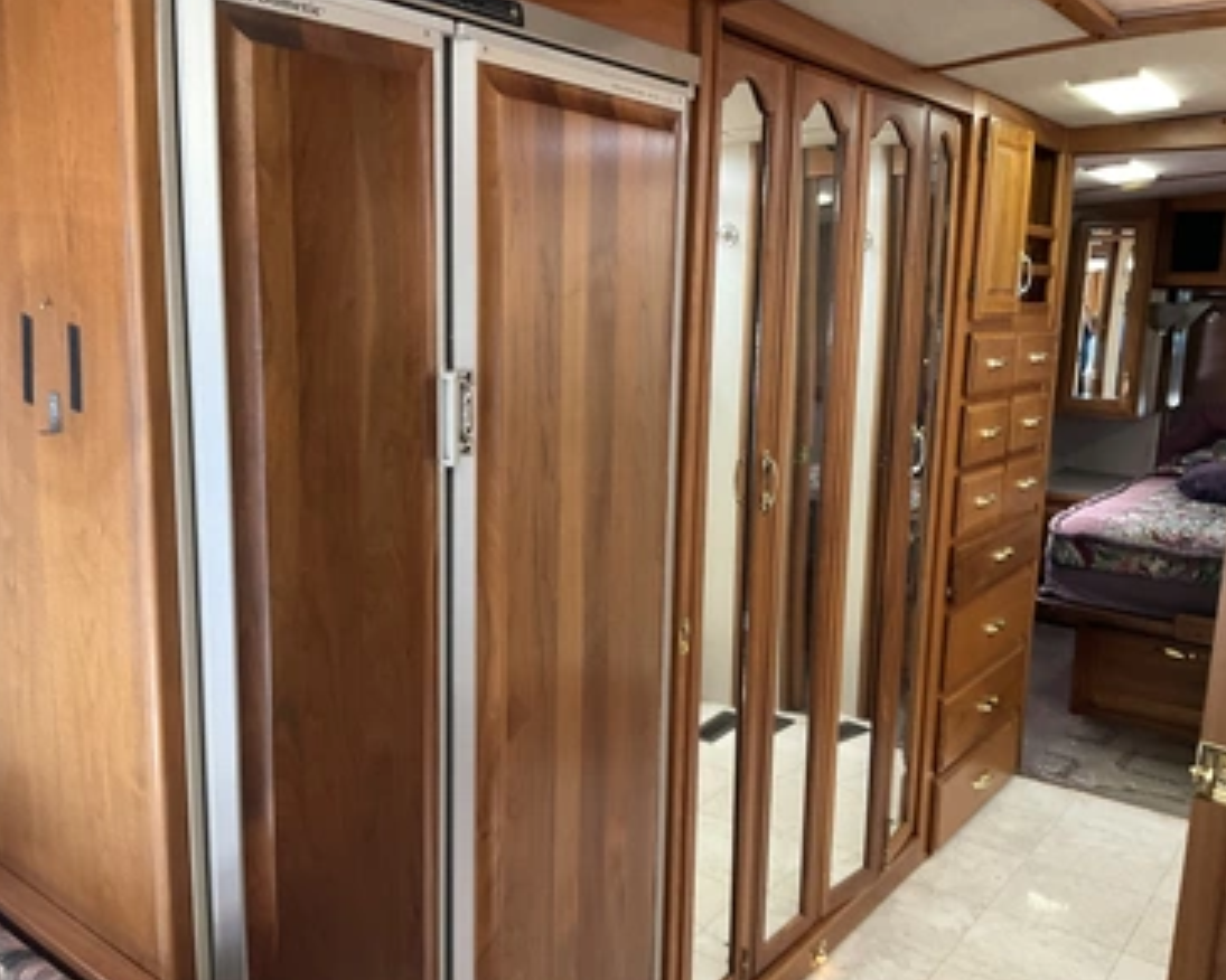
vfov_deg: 47.1
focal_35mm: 31
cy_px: 487
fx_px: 1125
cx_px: 568
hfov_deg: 57.1
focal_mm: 3
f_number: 1.8
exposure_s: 1/60
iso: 125
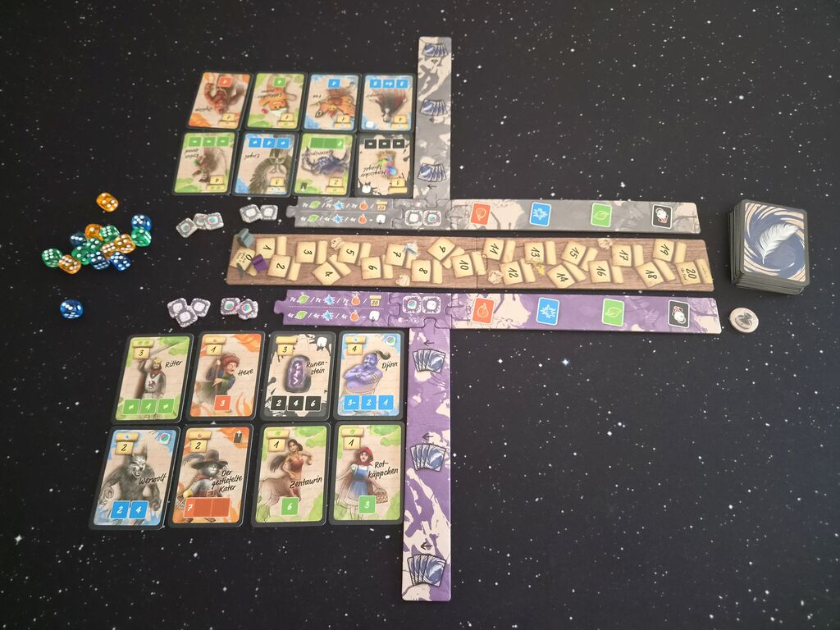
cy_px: 315
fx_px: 558
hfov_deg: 73.9
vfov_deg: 58.9
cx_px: 420
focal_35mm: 23
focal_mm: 5.4
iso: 1000
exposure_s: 1/100
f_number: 1.8
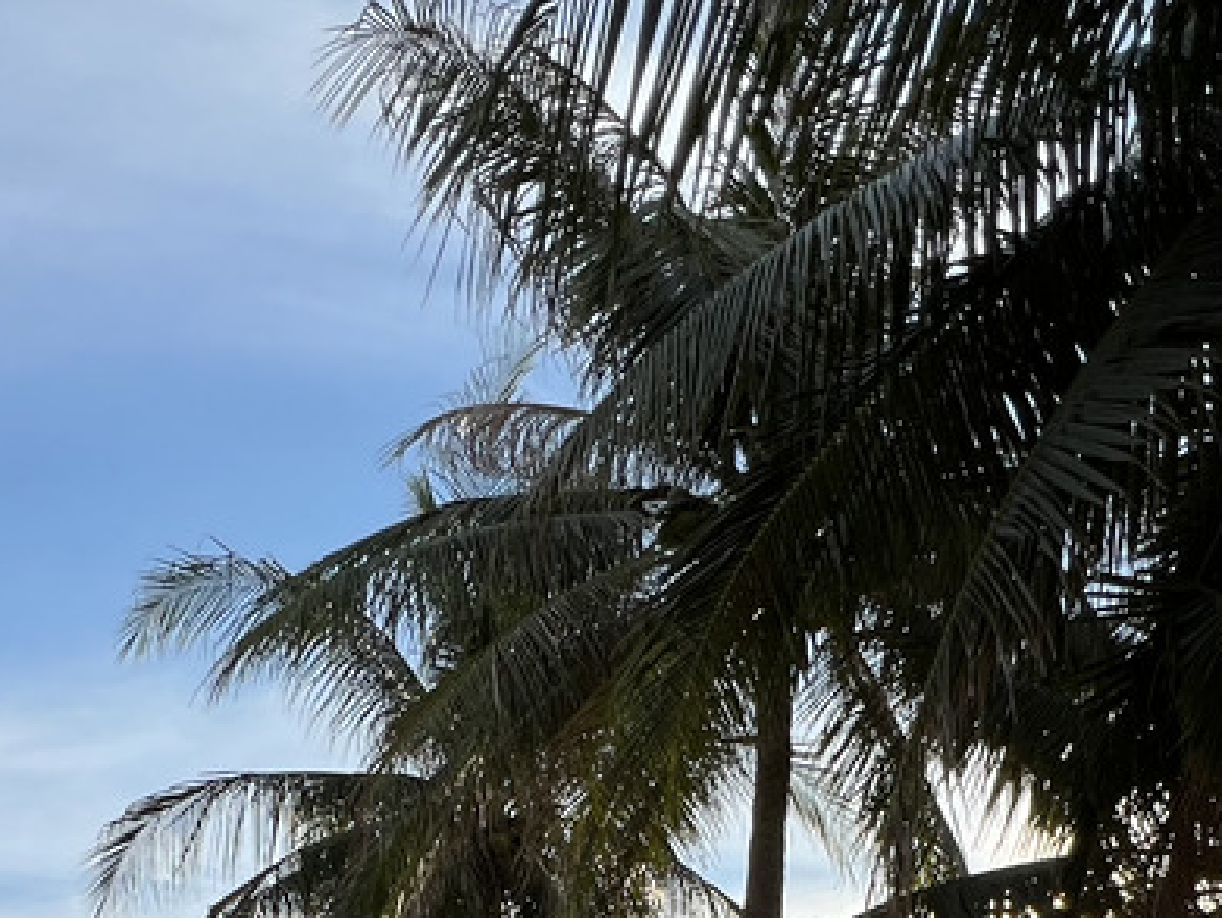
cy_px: 1347
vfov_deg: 26.7
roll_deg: +1.4
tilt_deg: -0.3
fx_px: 1413
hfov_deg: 46.8
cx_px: 636
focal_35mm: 40
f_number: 1.8
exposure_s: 1/1908
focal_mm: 1.57
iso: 32
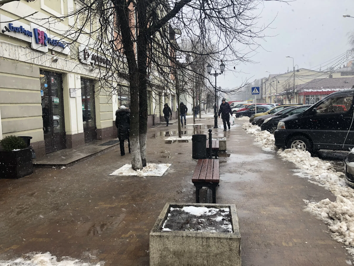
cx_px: 177
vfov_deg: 49.7
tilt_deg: -5.0
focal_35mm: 28
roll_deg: +1.7
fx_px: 286
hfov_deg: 63.4
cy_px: 133
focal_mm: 3.99
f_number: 1.8
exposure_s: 1/132
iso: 20
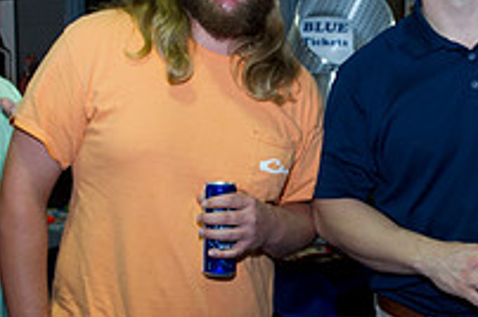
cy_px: 163
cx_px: 327
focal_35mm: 69
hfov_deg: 29.0
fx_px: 915
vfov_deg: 19.7
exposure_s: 1/80
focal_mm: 24
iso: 1250
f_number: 5.6
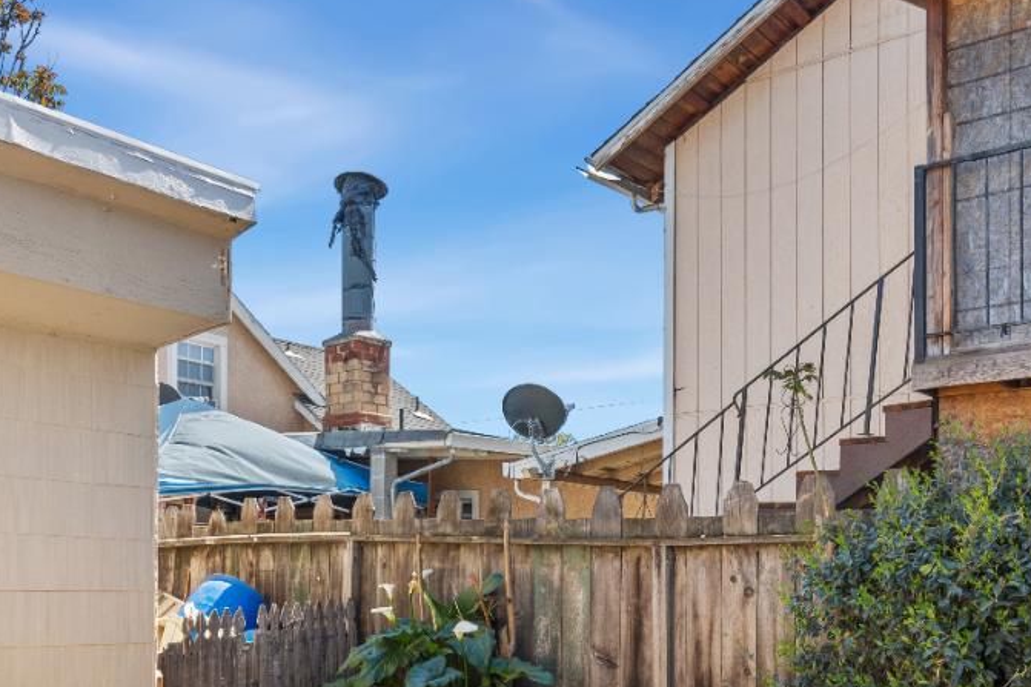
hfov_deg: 50.7
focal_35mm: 38
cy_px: 599
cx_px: 530
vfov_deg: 33.4
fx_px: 1088
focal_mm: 17
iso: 320
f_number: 8
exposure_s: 1/500
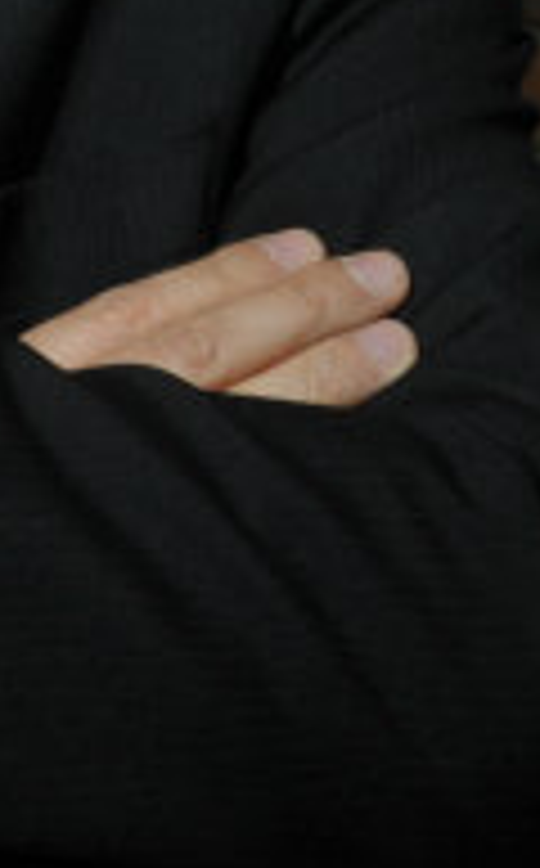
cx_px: -144
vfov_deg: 10.1
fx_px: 4798
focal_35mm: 203
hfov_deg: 6.4
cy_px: -389
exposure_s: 1/160
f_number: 9
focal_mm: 26
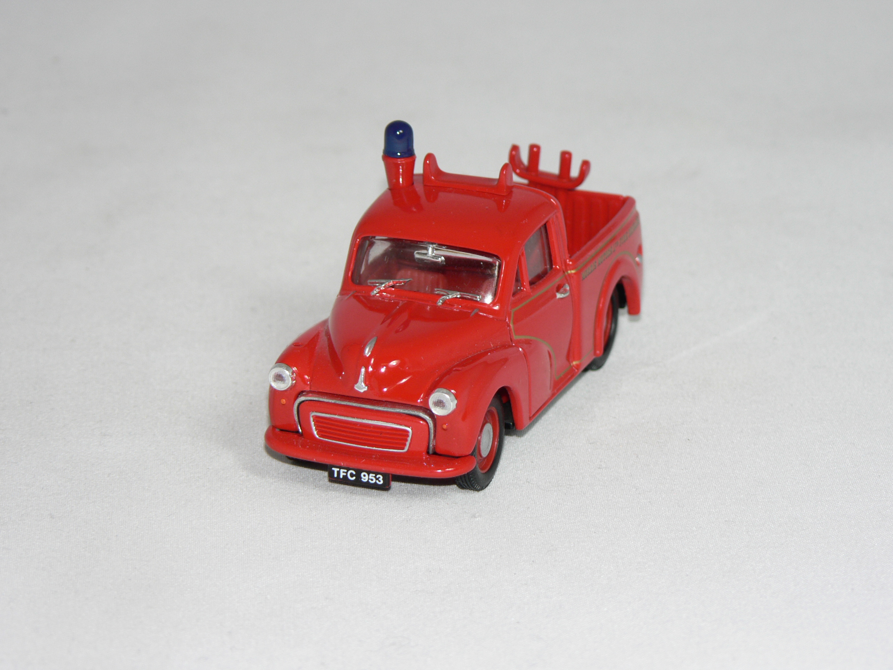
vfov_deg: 10.3
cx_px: 446
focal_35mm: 144
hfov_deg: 13.7
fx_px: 3715
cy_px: 335
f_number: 3.2
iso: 80
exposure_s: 1/60
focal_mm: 24.1
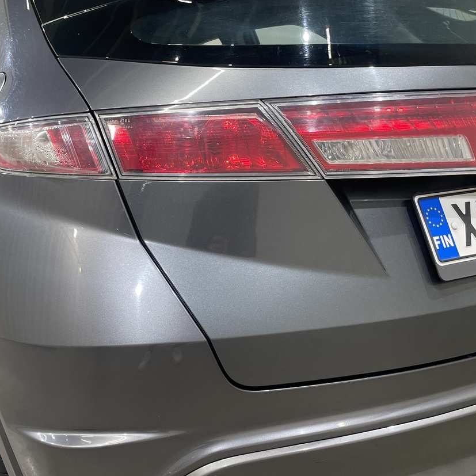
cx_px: 143
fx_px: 622
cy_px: 290
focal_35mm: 40
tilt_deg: -14.5
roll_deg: +1.3
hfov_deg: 41.1
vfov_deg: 41.6
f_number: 1.6
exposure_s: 1/100
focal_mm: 4.2
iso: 100
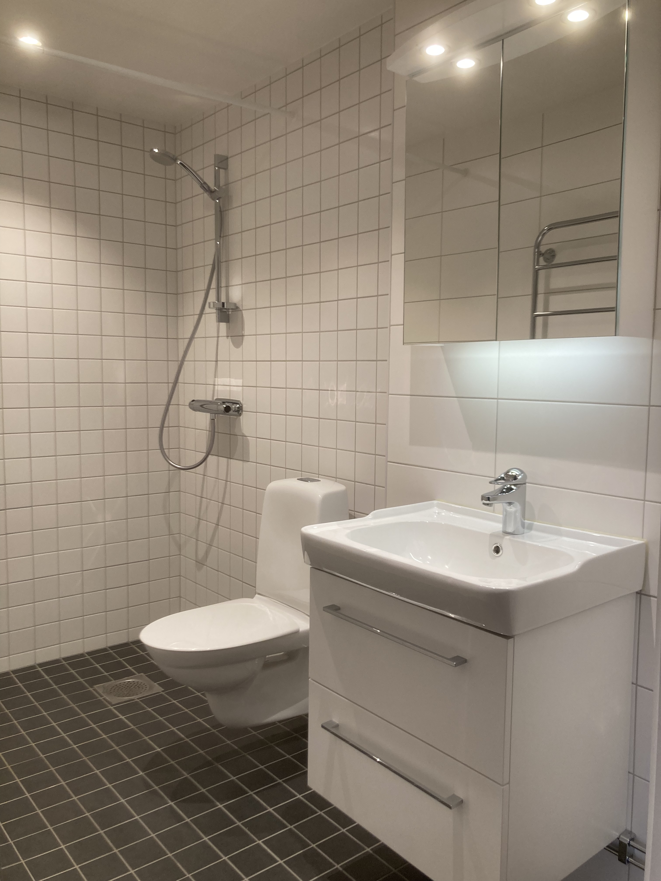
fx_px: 713
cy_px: 440
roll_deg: -0.9
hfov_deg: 49.7
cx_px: 330
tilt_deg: -4.2
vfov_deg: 63.4
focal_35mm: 28
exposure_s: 1/50
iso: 50
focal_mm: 3.99
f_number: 1.8
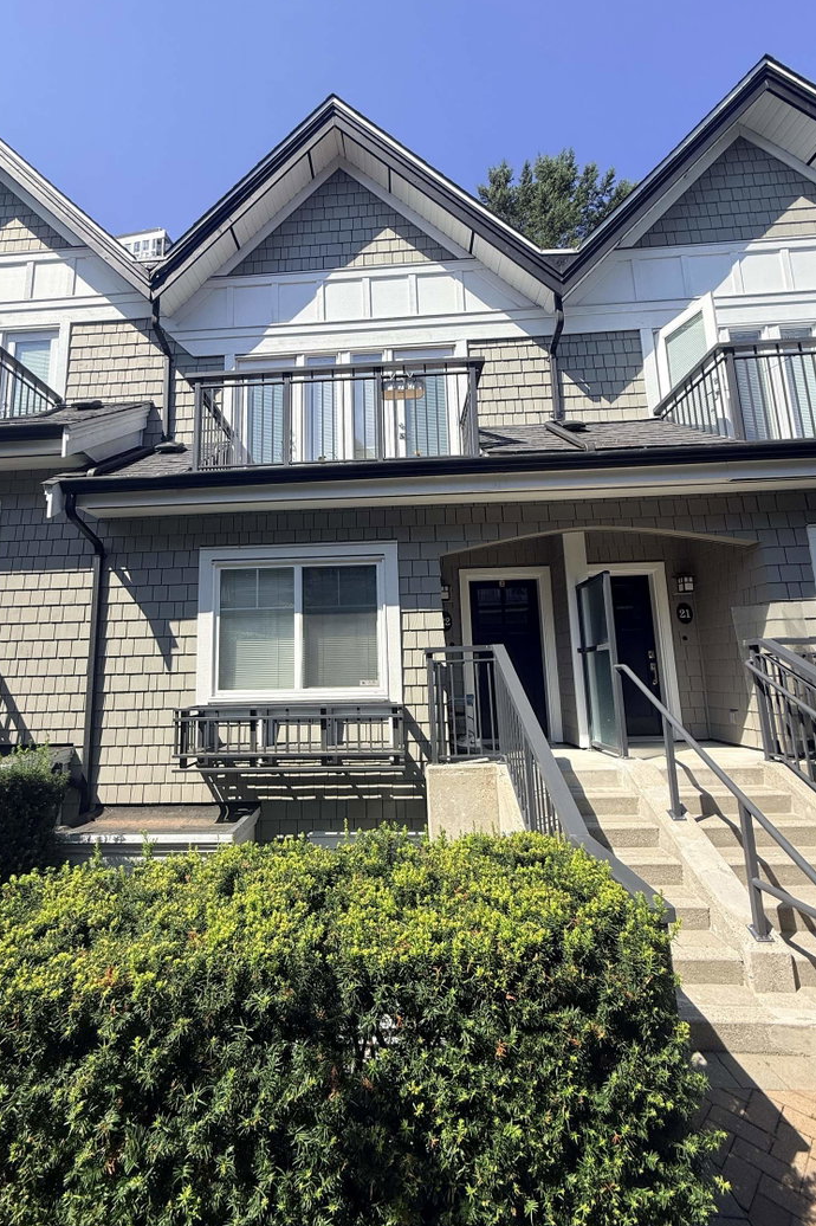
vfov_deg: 100.4
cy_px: 606
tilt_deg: +9.1
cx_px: 369
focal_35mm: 15
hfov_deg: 77.1
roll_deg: +0.6
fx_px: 510
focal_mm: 2.22
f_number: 2.2
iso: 50
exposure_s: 1/1167
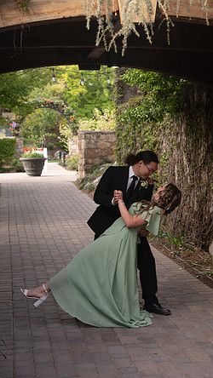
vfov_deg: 30.6
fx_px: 692
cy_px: 191
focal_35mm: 69
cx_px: 127
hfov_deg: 17.5
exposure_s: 1/125
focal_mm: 65
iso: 400
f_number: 5
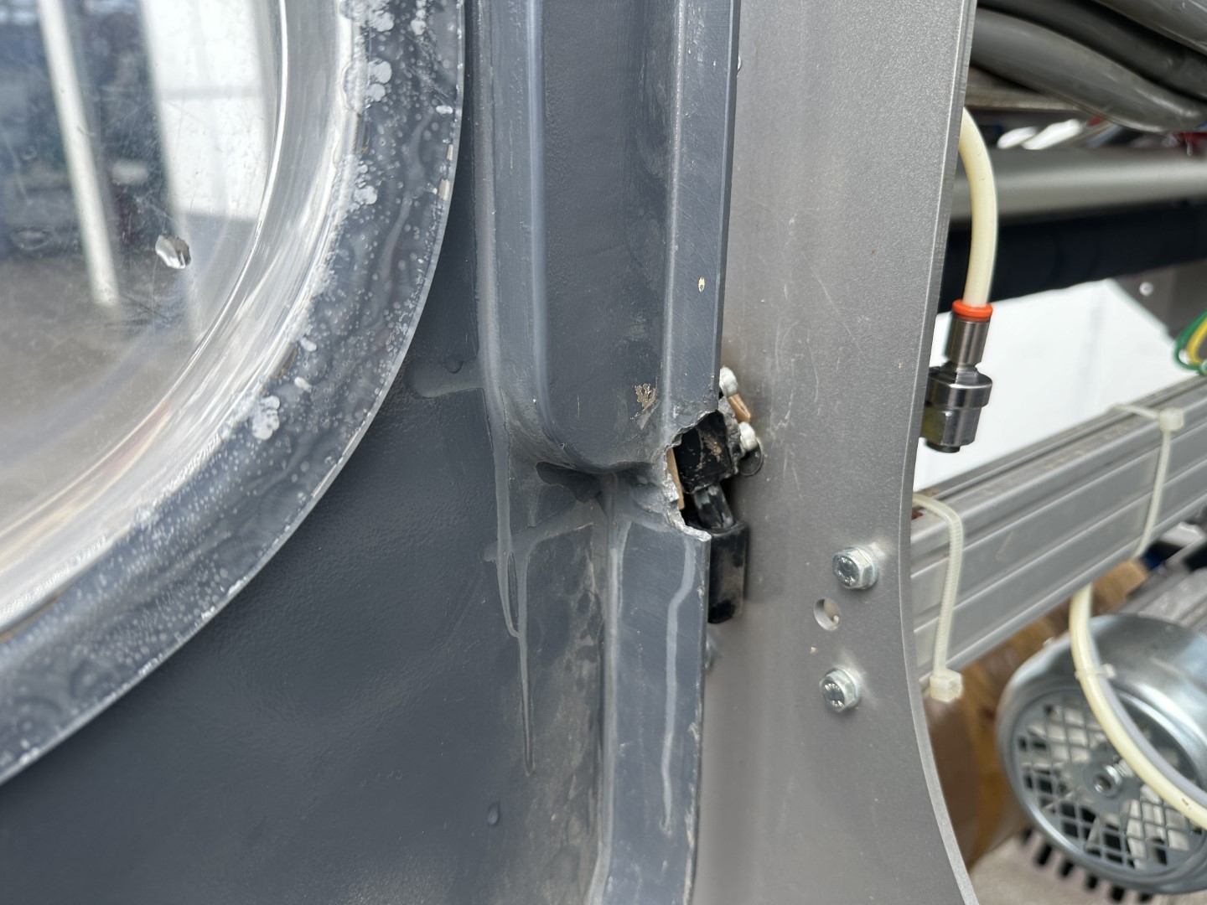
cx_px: 604
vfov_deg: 56.8
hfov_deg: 71.6
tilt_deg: -19.4
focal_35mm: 24
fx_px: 837
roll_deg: +0.4
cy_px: 452
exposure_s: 1/962
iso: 80
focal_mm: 6.86
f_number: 1.78
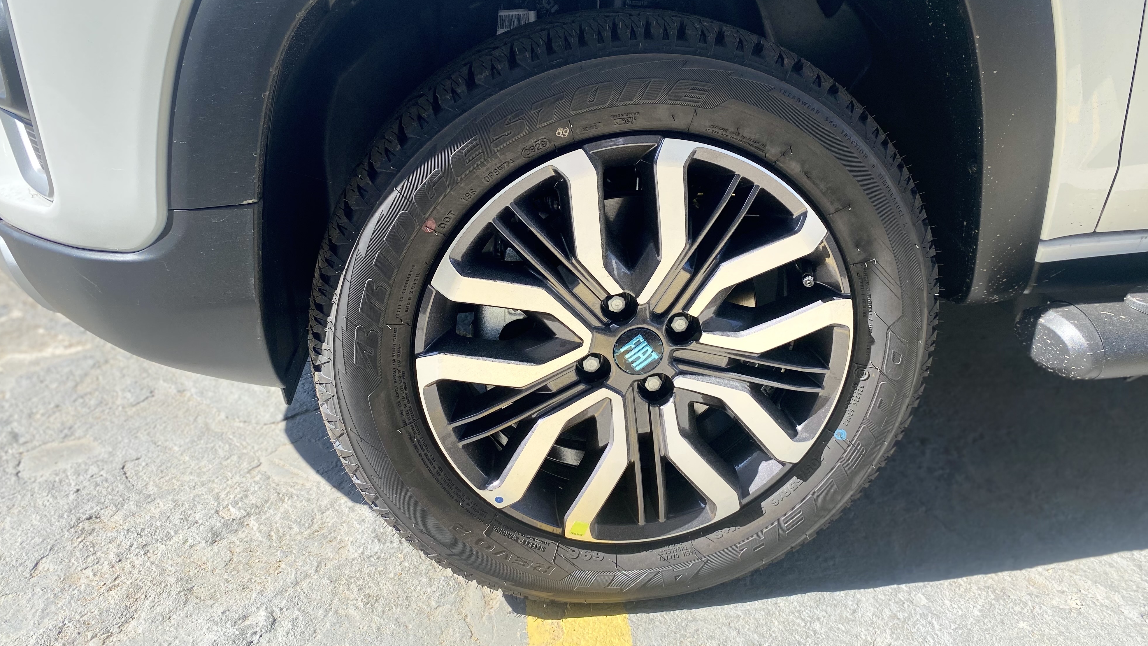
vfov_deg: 40.1
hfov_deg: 66.1
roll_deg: +1.3
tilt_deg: -21.7
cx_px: 579
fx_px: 883
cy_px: 269
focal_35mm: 29
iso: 32
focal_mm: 4.25
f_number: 1.8
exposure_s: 1/1025
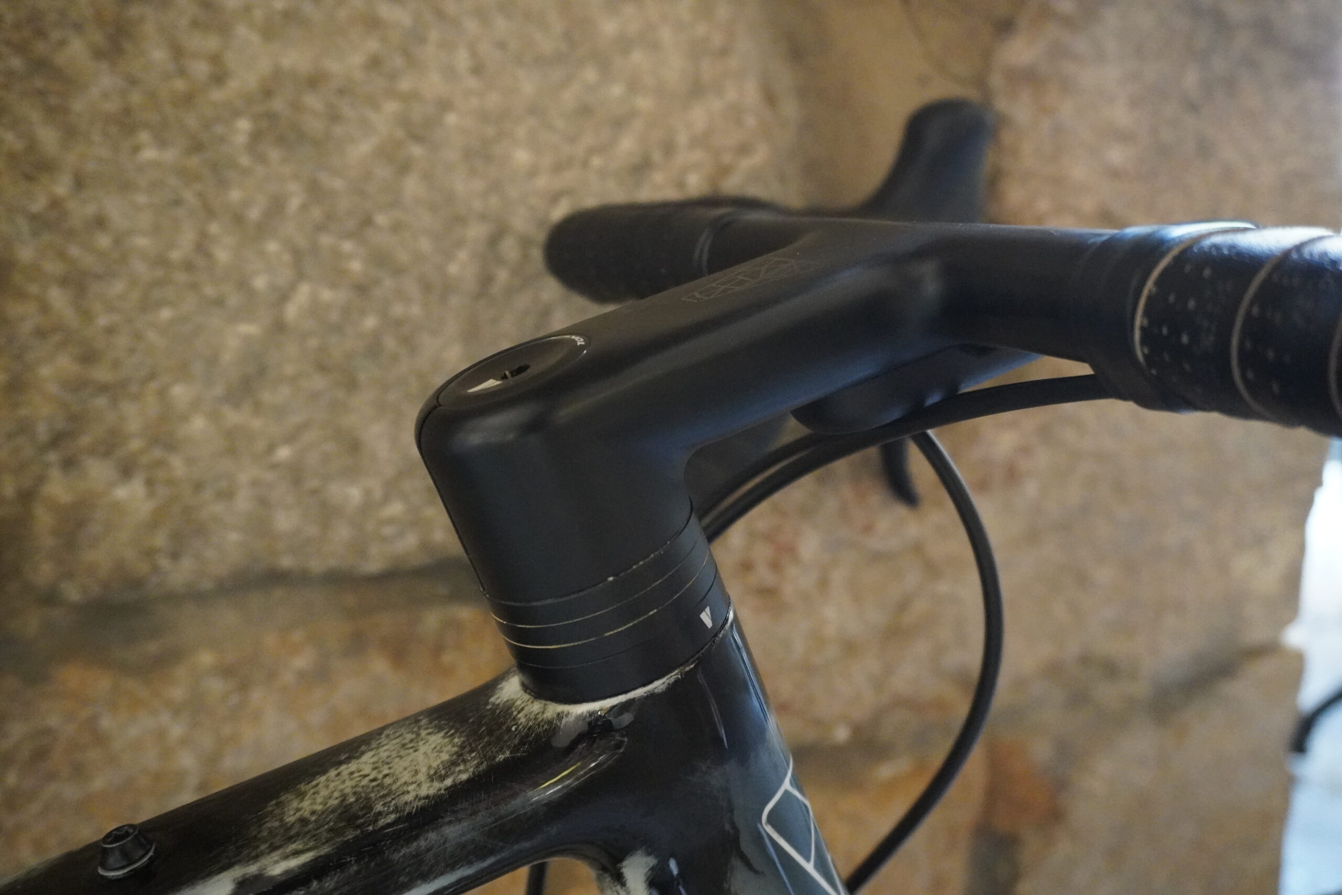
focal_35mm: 32
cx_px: 671
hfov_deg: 59.5
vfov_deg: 41.7
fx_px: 1174
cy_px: 448
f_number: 4
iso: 6400
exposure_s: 1/100
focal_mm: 21
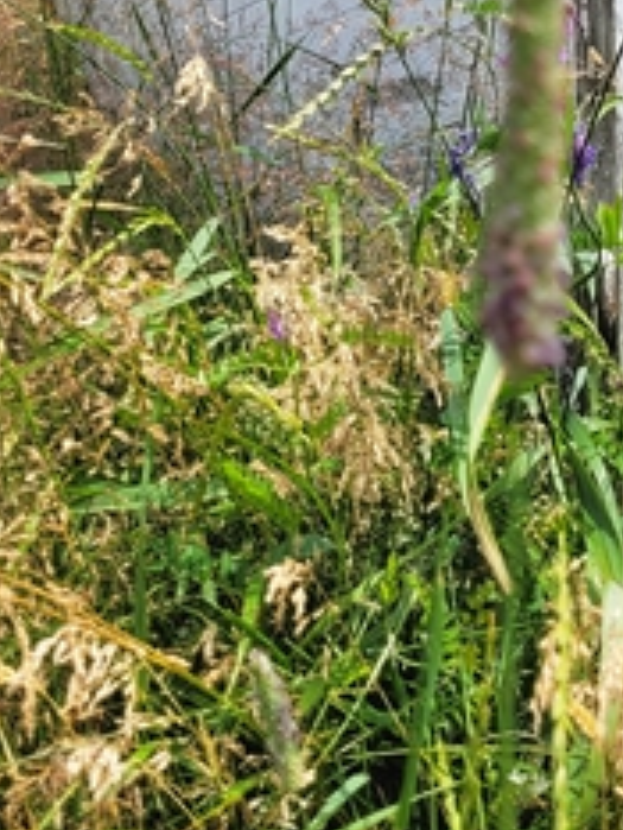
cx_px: 584
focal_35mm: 67
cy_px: -203
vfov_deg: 25.5
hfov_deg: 21.4
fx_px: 1606
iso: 40
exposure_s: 1/3291
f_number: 1.8
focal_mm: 5.4
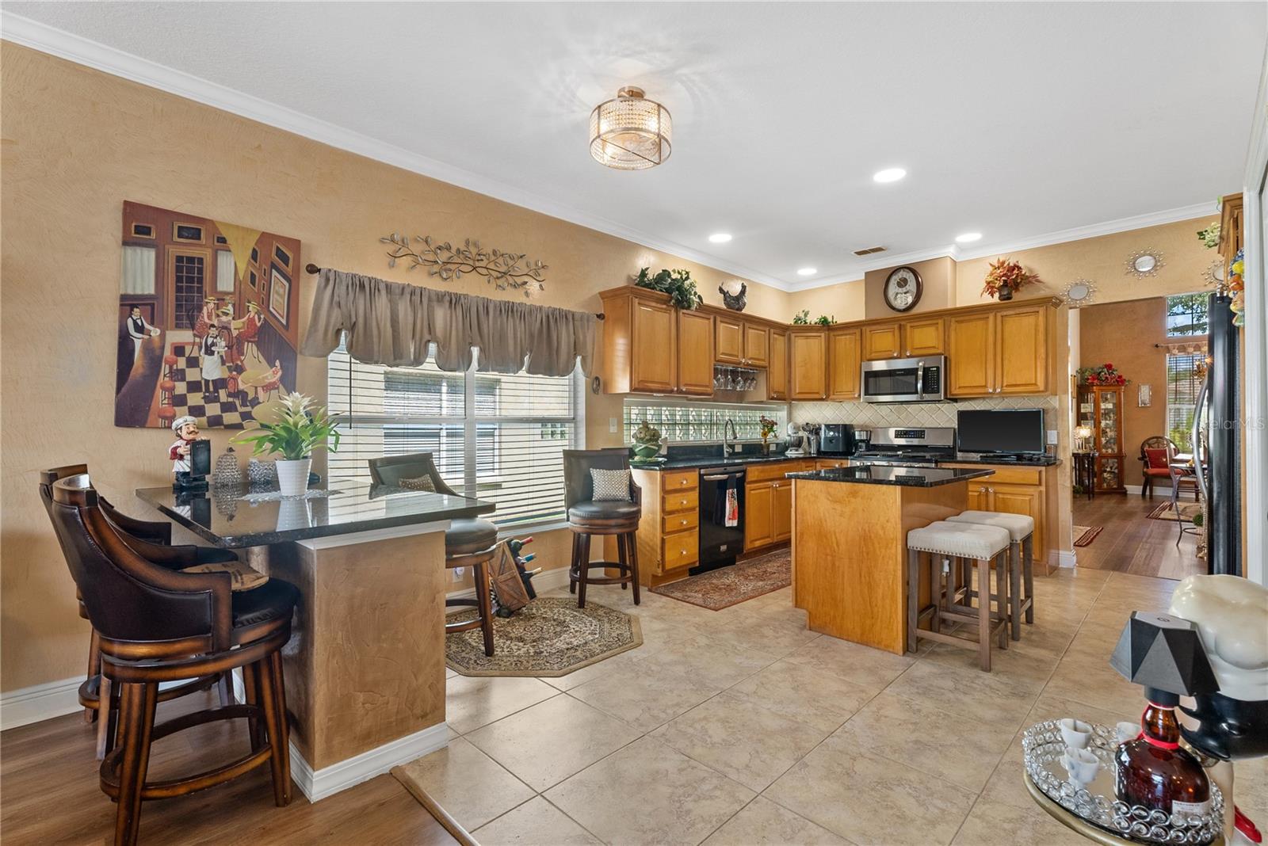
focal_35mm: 16
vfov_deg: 73.8
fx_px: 564
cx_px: 634
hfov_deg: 96.7
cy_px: 423
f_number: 9
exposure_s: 1/13
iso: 400
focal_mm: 16
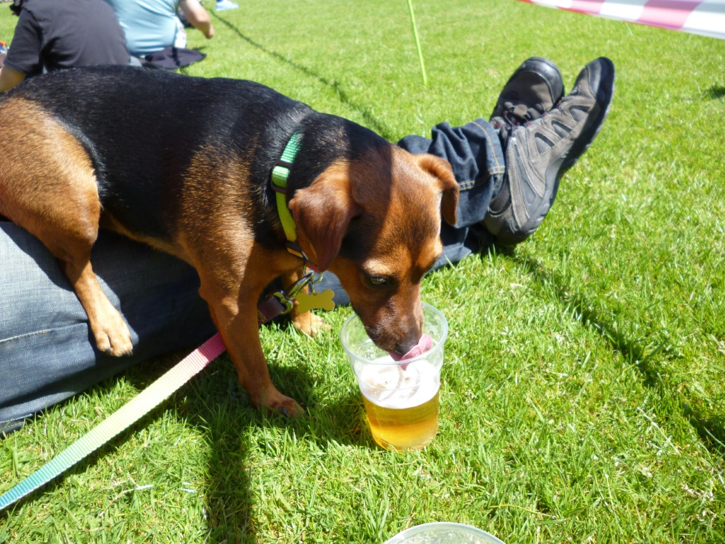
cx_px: 362
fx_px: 586
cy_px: 272
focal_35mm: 28
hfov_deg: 63.4
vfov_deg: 49.7
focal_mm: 5
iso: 100
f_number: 3.1
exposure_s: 1/320
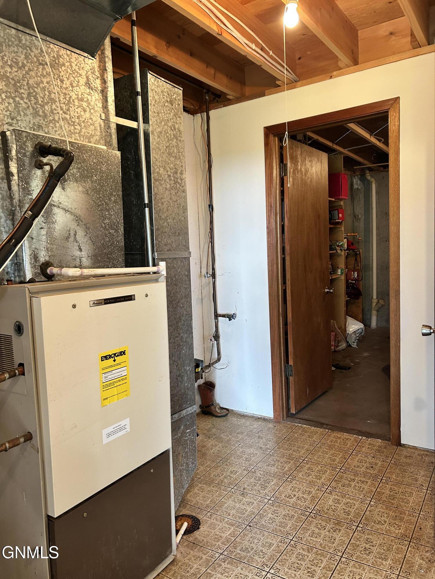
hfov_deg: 53.1
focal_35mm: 26
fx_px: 436
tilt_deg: -3.8
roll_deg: +2.1
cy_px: 290
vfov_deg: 67.3
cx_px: 218
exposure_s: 1/60
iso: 200
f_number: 1.5
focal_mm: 5.7
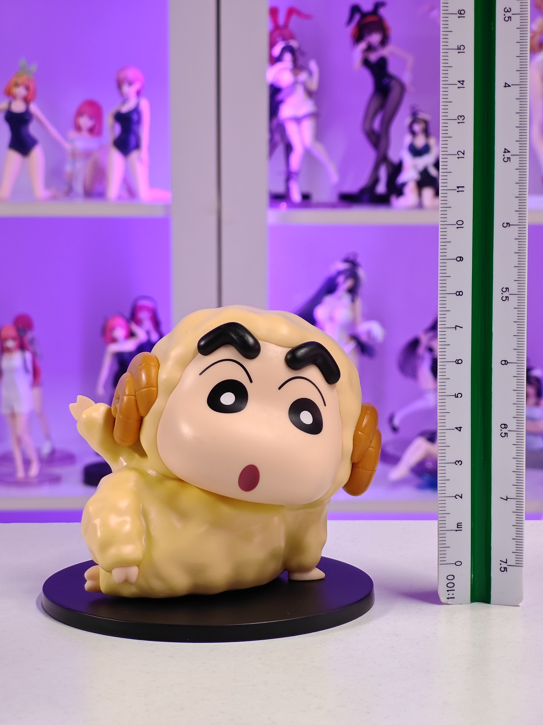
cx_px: 272
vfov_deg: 24.4
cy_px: 362
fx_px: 1673
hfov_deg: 18.4
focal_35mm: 80
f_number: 2.4
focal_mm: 7.48
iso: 800
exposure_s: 1/25
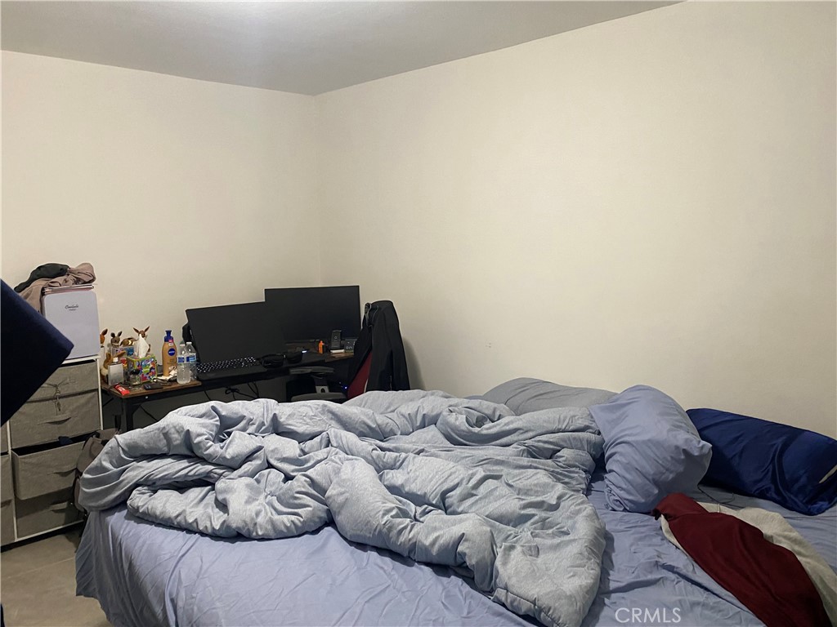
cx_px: 418
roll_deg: +0.6
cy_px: 314
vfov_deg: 53.1
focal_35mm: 26
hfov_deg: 67.3
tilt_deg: -7.1
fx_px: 629
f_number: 1.8
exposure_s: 1/60
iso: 320
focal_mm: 4.25
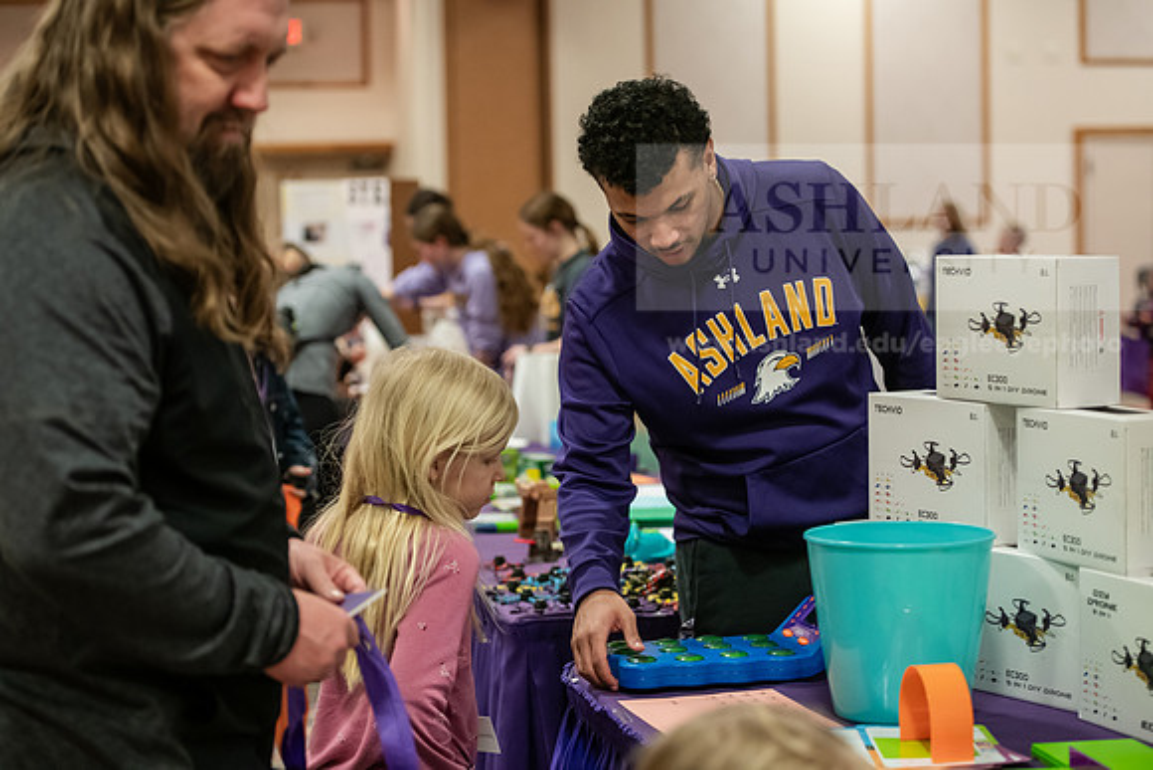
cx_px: 576
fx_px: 2403
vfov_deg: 18.2
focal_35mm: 75
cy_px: 385
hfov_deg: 27.0
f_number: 3.2
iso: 2000
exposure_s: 1/200
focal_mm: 75
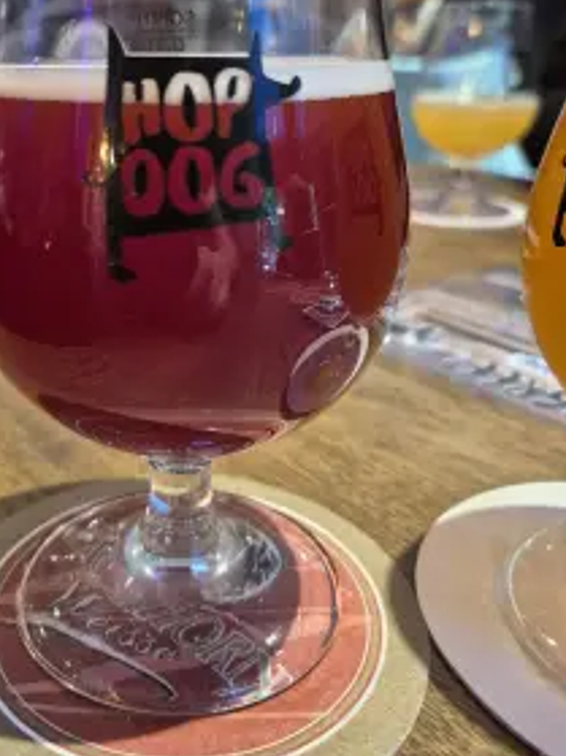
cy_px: 290
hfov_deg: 42.3
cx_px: 184
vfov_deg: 54.8
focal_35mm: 33
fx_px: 720
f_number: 1.8
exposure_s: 1/50
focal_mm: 5.4
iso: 2000
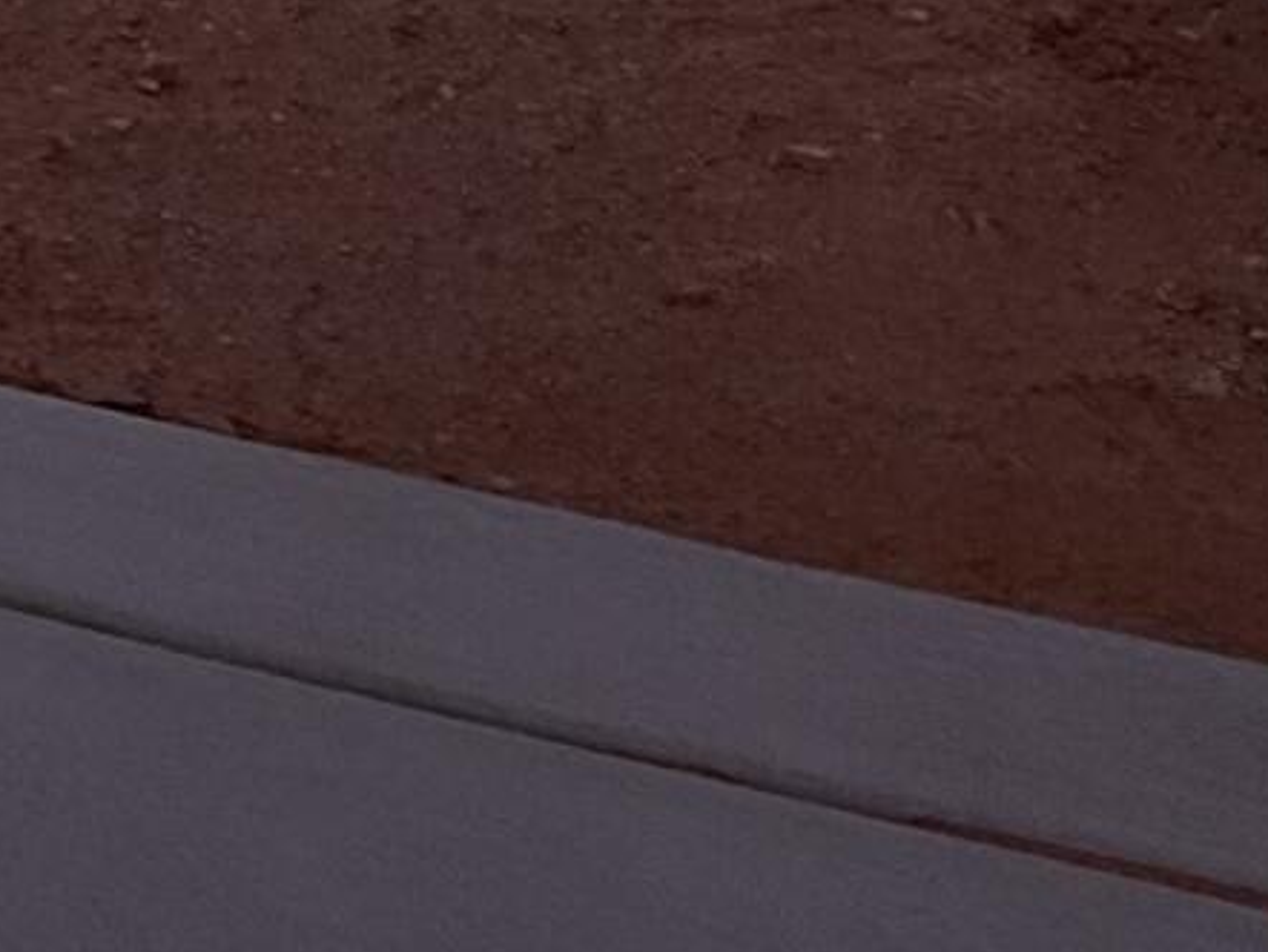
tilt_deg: -4.8
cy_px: -1190
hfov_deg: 16.0
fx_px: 3482
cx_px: -1274
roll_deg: +1.4
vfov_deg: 12.7
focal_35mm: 95
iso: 50
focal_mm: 2.22
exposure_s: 1/2506
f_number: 2.2
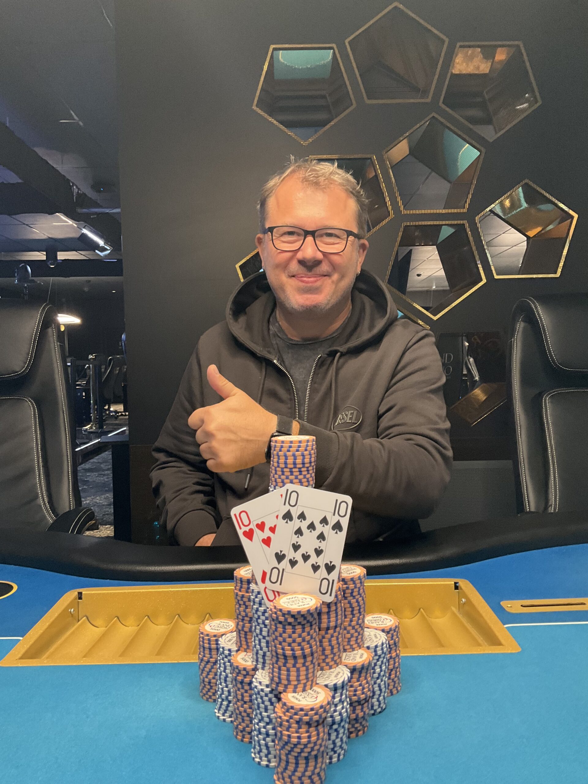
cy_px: 392
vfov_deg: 61.7
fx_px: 657
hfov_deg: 48.2
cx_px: 294
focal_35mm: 29
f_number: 1.8
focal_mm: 3
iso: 160
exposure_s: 1/50
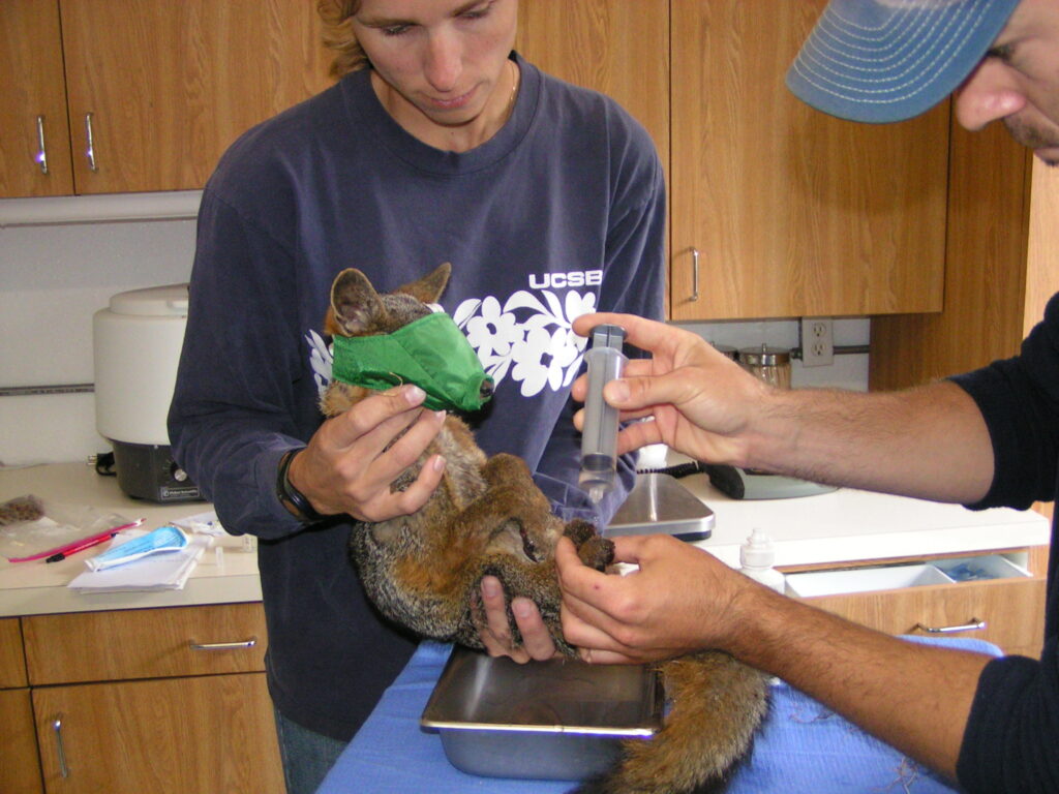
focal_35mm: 38
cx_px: 530
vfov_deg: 37.7
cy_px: 397
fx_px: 1163
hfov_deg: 49.0
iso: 200
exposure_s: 1/40
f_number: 2.8
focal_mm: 5.8
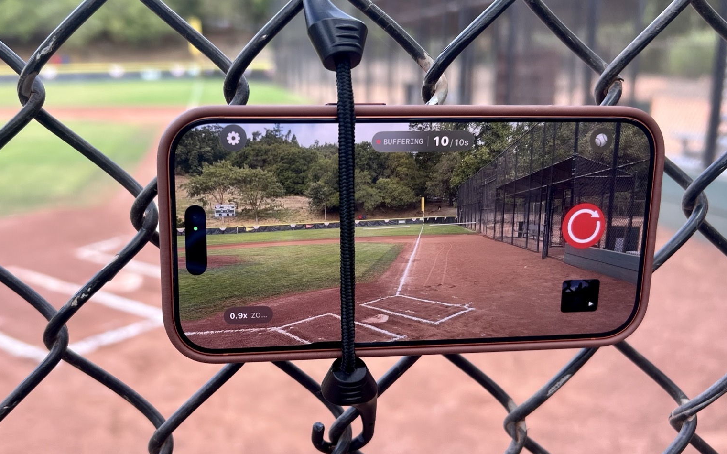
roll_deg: -0.4
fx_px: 574
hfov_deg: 64.6
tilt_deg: -16.3
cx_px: 357
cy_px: 203
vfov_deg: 43.1
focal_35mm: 29
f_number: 1.5
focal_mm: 5.7
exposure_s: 1/328
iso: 50
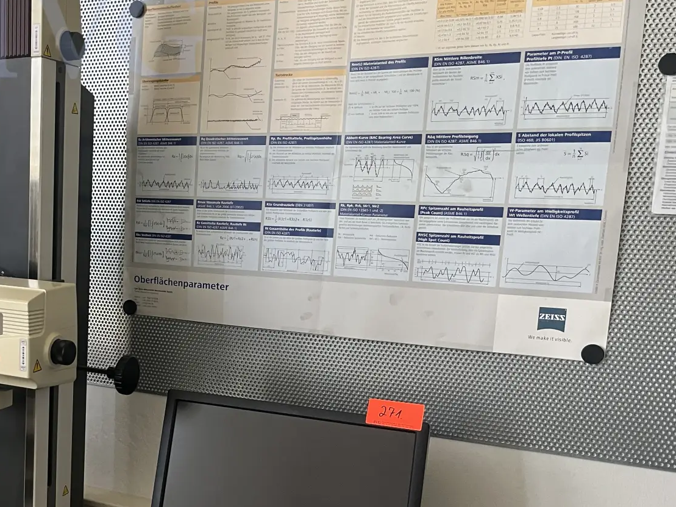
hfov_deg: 40.0
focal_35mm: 45
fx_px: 879
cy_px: 339
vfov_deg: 31.9
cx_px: 116
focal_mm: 5.1
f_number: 1.6
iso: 200
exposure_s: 1/60
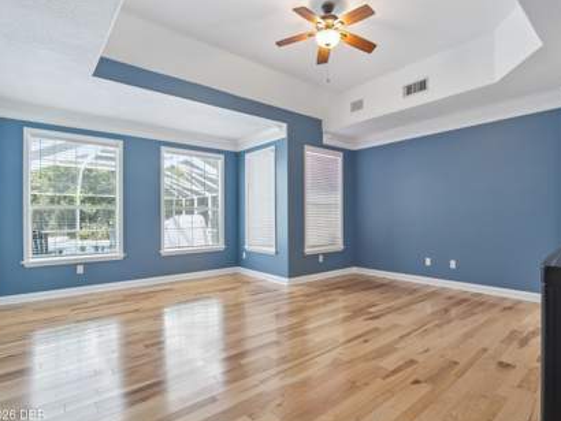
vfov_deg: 71.6
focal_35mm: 18
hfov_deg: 87.5
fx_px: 292
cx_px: 306
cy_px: 216
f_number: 9
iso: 800
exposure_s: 1/25
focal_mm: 16
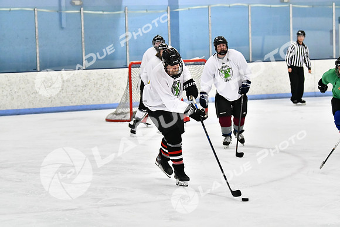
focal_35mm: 153
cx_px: 170
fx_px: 1445
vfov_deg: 9.0
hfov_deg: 13.4
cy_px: 114
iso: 6400
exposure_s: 1/1600
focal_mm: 102
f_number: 2.8
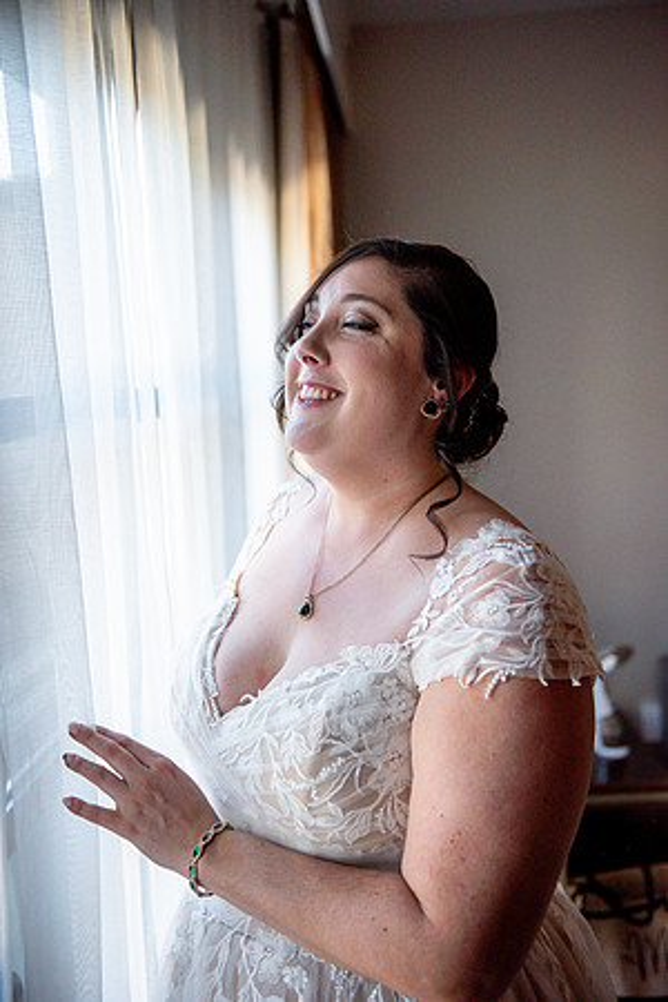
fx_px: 1002
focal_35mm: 36
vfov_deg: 53.1
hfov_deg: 36.9
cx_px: 334
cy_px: 501
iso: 1600
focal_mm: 36
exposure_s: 1/800
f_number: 2.8
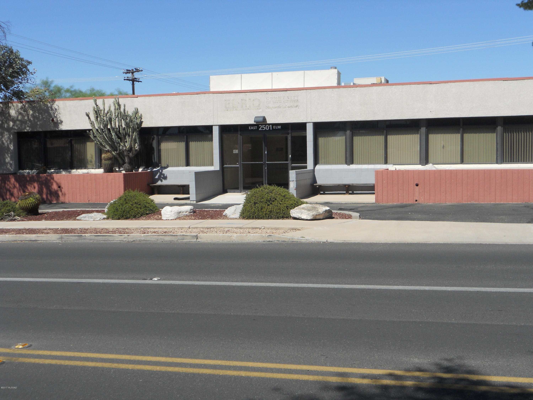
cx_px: 266
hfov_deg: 41.2
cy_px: 200
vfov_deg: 31.5
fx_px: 708
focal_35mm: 46
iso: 80
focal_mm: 8.2
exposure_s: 1/800
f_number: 4.3
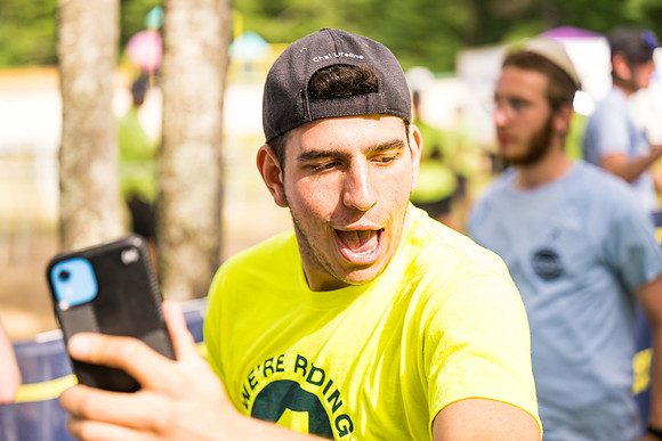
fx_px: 1287
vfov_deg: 19.5
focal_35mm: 70
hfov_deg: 28.8
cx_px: 331
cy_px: 220
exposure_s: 1/800
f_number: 2.8
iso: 180
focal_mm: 70
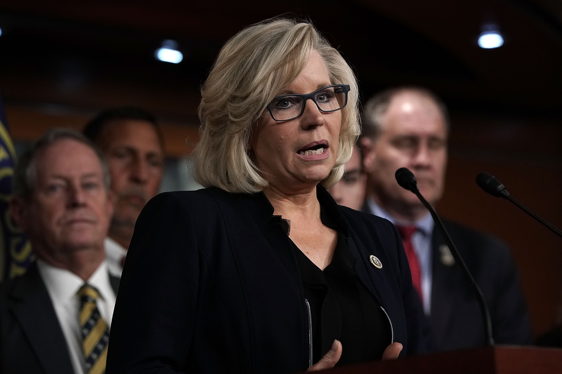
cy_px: 187
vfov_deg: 6.9
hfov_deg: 10.3
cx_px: 281
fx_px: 3122
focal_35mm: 200
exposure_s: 1/500
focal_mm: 200
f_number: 5.6
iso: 3200
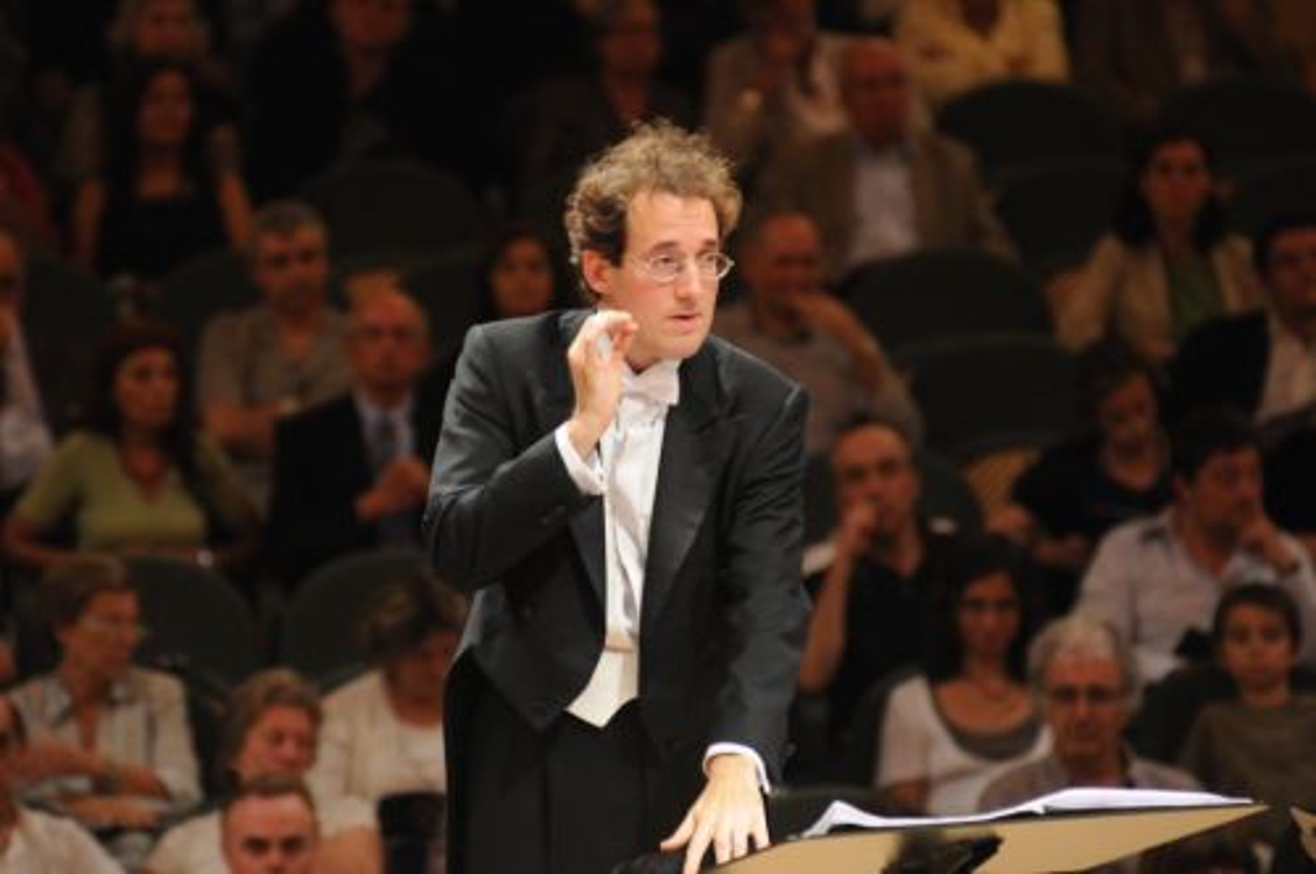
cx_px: 658
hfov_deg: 6.9
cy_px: 437
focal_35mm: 300
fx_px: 10952
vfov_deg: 4.6
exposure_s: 1/100
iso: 1600
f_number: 3.5
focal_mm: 200
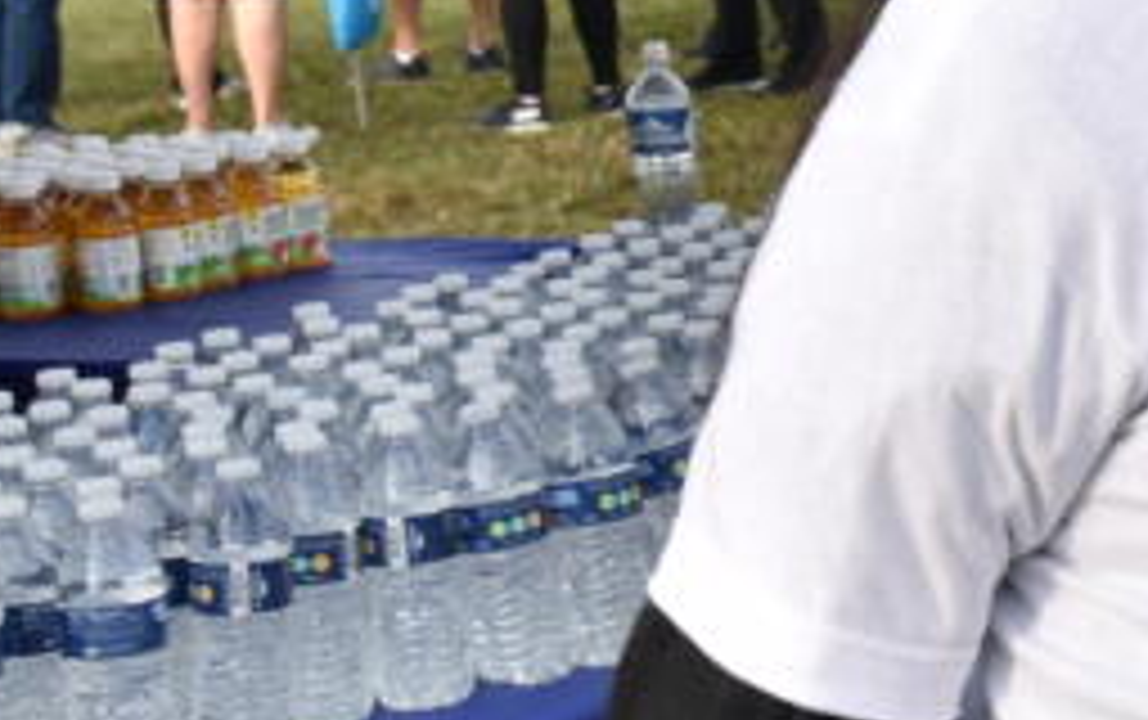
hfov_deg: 13.5
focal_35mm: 141
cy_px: 74
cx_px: 1945
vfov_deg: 9.3
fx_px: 4418
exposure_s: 1/200
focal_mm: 23
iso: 100
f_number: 7.1
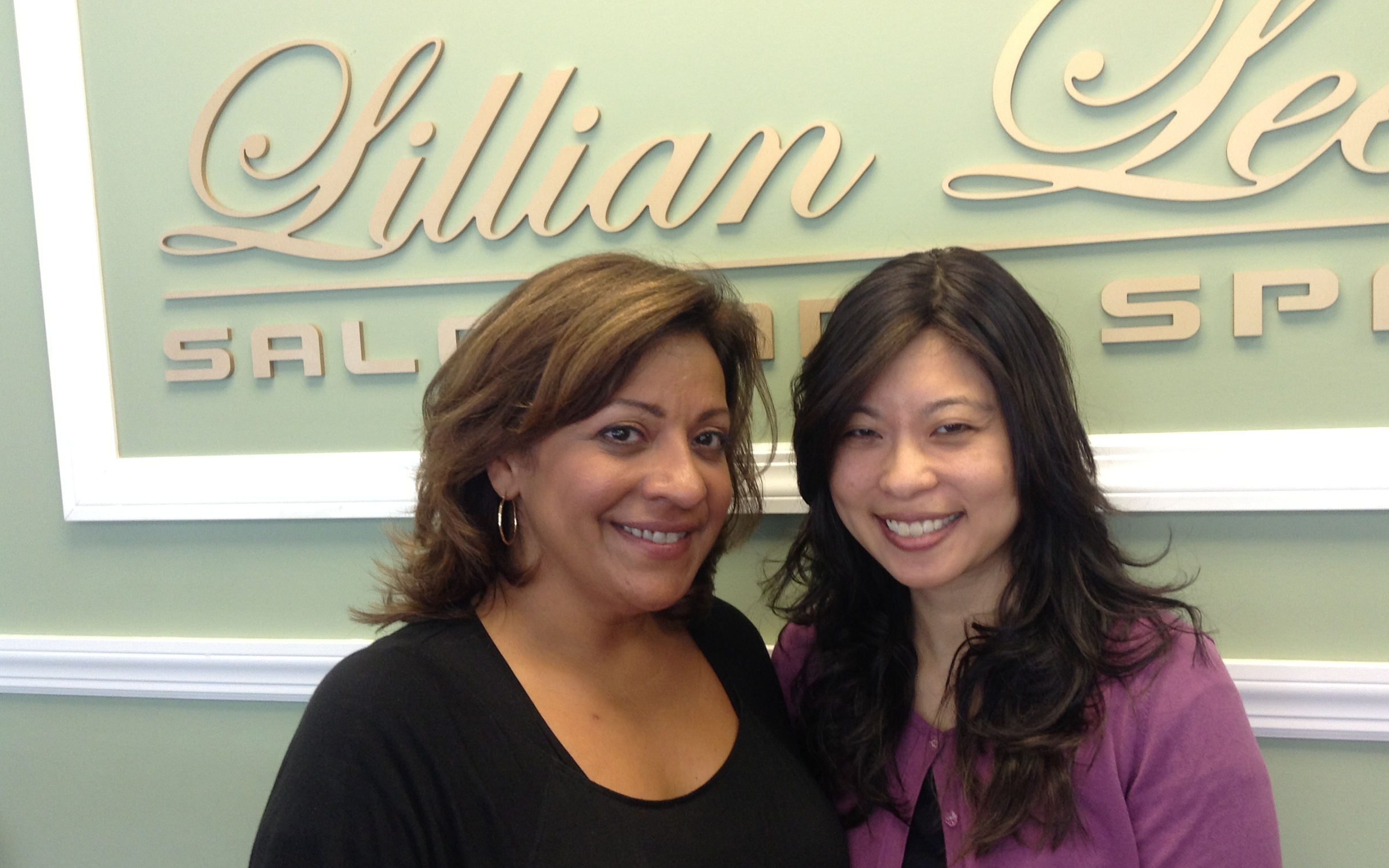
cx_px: 728
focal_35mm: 37
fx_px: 1401
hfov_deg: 52.7
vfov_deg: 34.4
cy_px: 467
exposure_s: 1/24
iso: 50
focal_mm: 3.3
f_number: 2.4
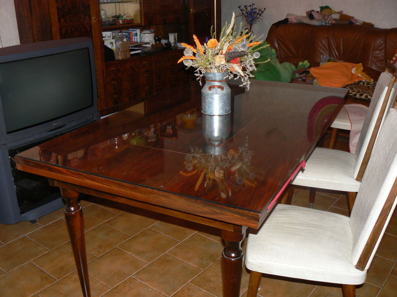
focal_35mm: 36
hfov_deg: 51.4
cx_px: 198
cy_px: 148
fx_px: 413
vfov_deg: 39.7
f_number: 2.8
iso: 100
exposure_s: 1/30
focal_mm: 6
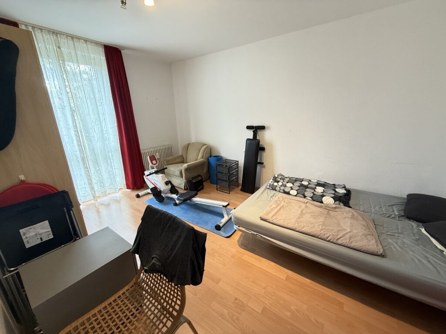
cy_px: 167
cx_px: 223
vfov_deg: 85.7
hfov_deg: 102.1
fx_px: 180
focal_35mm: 14
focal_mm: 2.22
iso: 250
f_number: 2.2
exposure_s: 1/50
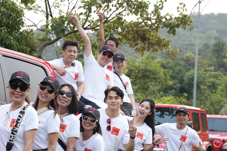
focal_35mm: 84
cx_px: 71
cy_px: 120
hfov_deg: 24.0
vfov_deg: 16.1
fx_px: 532
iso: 200
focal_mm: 48.2
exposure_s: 1/400
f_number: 3.5
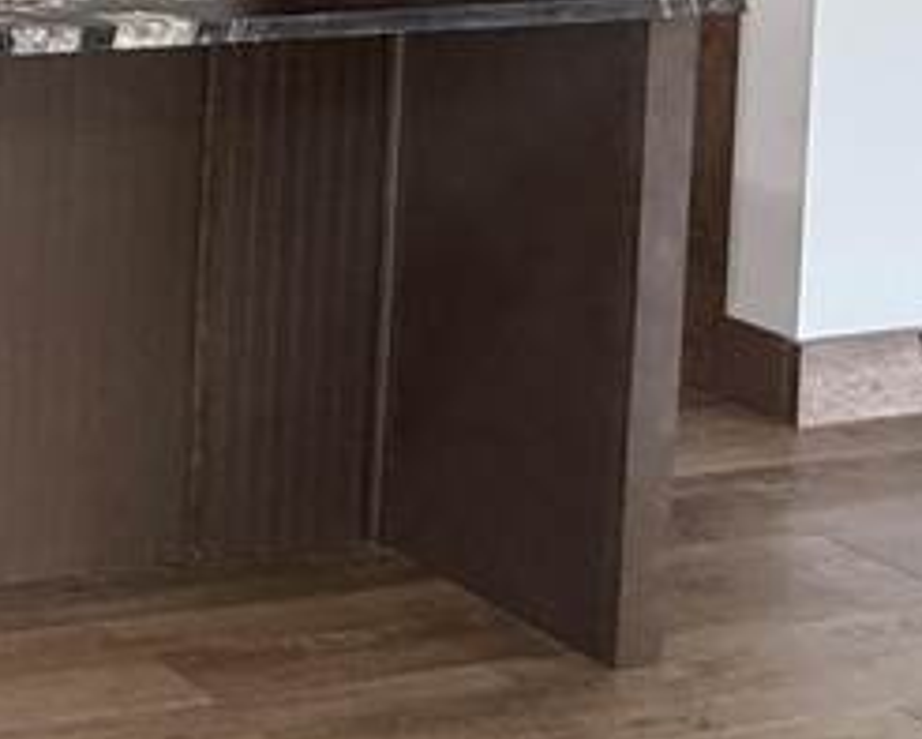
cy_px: -364
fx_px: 1938
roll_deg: +0.0
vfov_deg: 19.0
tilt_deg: -2.1
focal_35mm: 71
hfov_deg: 16.7
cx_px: -1094
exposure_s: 1/99
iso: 320
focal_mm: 2.22
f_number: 2.2
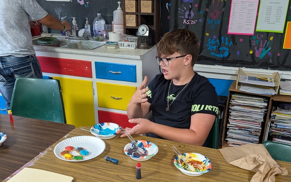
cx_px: 146
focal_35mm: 35
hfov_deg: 55.3
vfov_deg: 36.0
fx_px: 278
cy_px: 116
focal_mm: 4.53
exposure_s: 1/120
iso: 559
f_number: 1.7
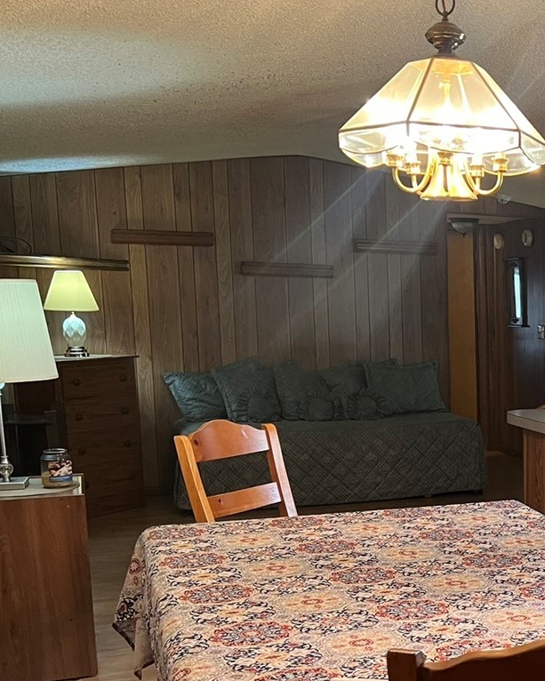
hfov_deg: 25.8
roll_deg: +0.4
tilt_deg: -8.9
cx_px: 646
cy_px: 485
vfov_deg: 34.8
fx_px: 1068
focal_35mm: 53
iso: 160
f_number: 1.5
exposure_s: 1/60
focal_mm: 5.7
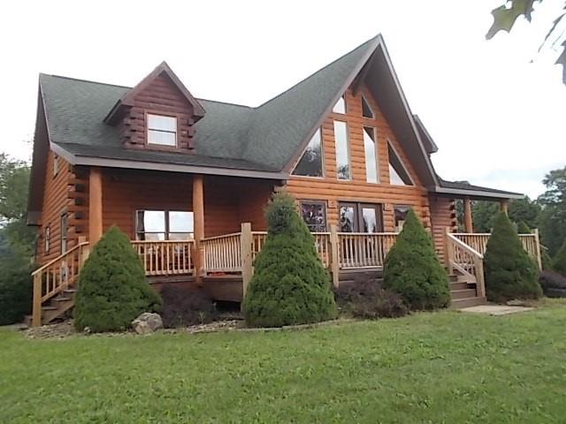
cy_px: 212
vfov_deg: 46.8
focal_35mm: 30
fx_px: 491
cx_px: 283
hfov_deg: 60.0
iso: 80
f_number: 3.4
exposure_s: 1/125
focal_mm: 5.3
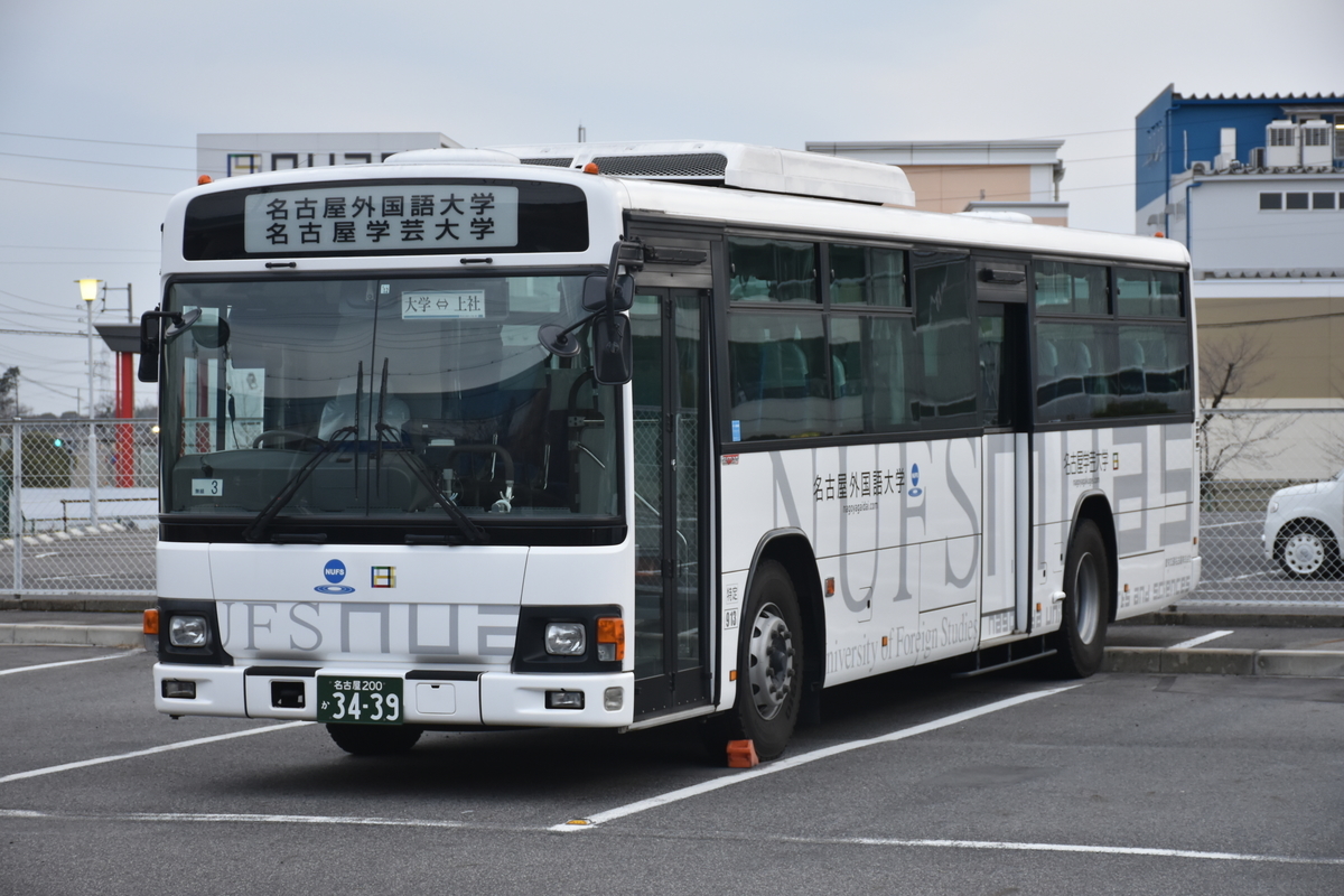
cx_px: 672
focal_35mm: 99
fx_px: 3696
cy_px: 448
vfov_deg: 13.8
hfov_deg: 20.6
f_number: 5
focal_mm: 66
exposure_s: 1/160
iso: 640
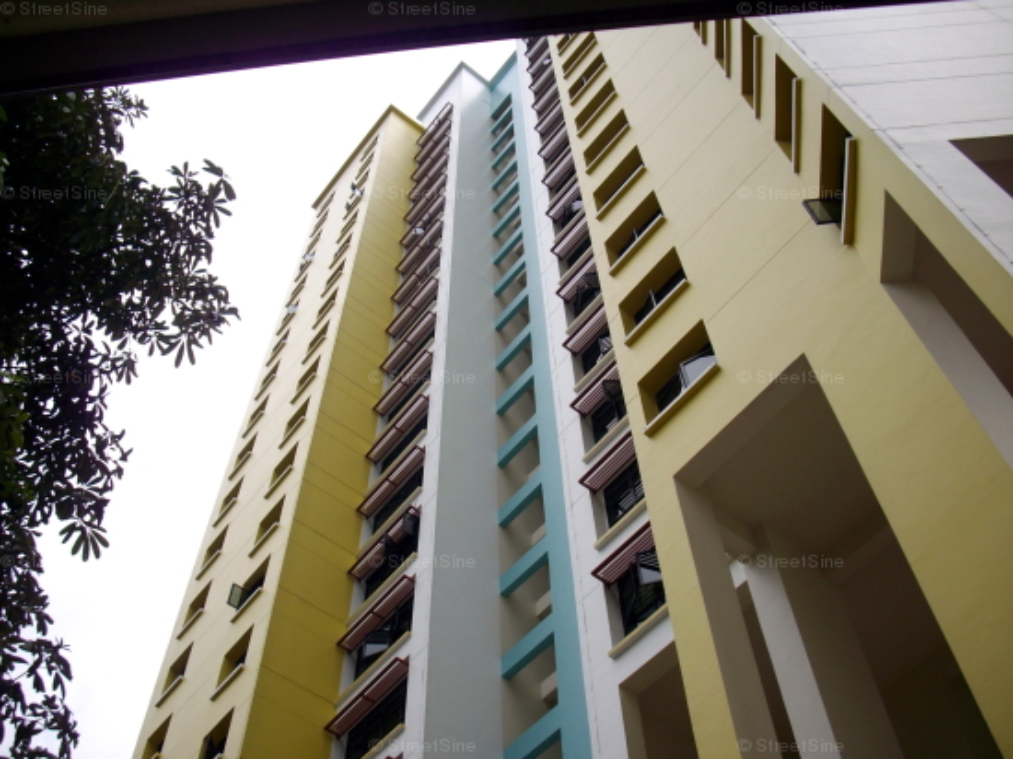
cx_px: 506
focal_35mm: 37
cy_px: 380
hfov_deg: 50.2
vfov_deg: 38.6
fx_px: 1082
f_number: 5.6
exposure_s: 1/160
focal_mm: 6.2
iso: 80
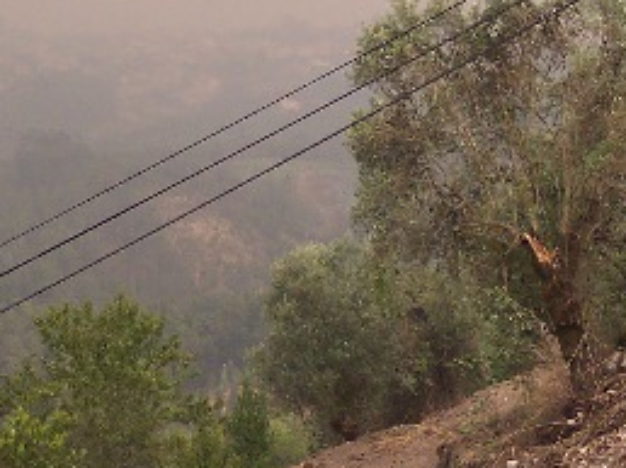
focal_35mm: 118
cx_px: 223
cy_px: 53
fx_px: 2132
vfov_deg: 12.4
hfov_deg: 16.7
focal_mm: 8
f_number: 2.8
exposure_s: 1/60
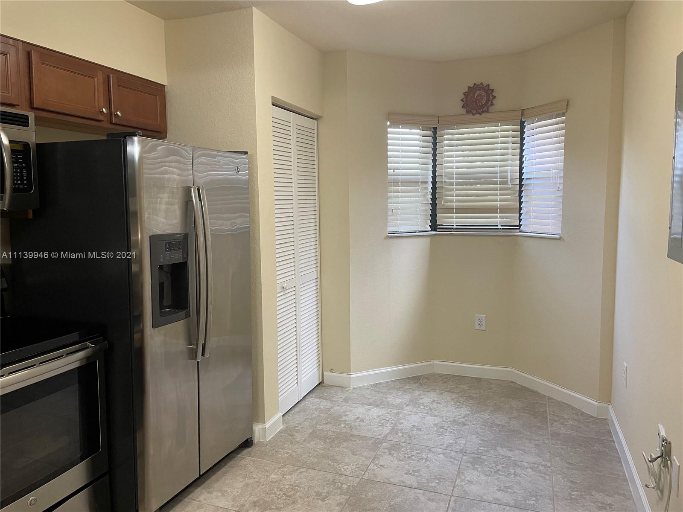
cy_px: 256
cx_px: 342
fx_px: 513
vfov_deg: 53.1
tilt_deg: -6.2
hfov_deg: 67.3
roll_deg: +1.1
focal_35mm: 26
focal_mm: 4.2
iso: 200
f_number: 1.6
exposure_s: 1/60
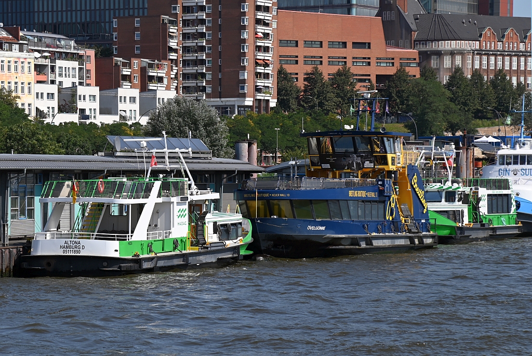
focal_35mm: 120
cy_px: 178
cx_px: 266
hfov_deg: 17.0
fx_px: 1775
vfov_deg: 11.4
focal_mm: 120
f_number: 7.1
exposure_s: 1/400
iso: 100
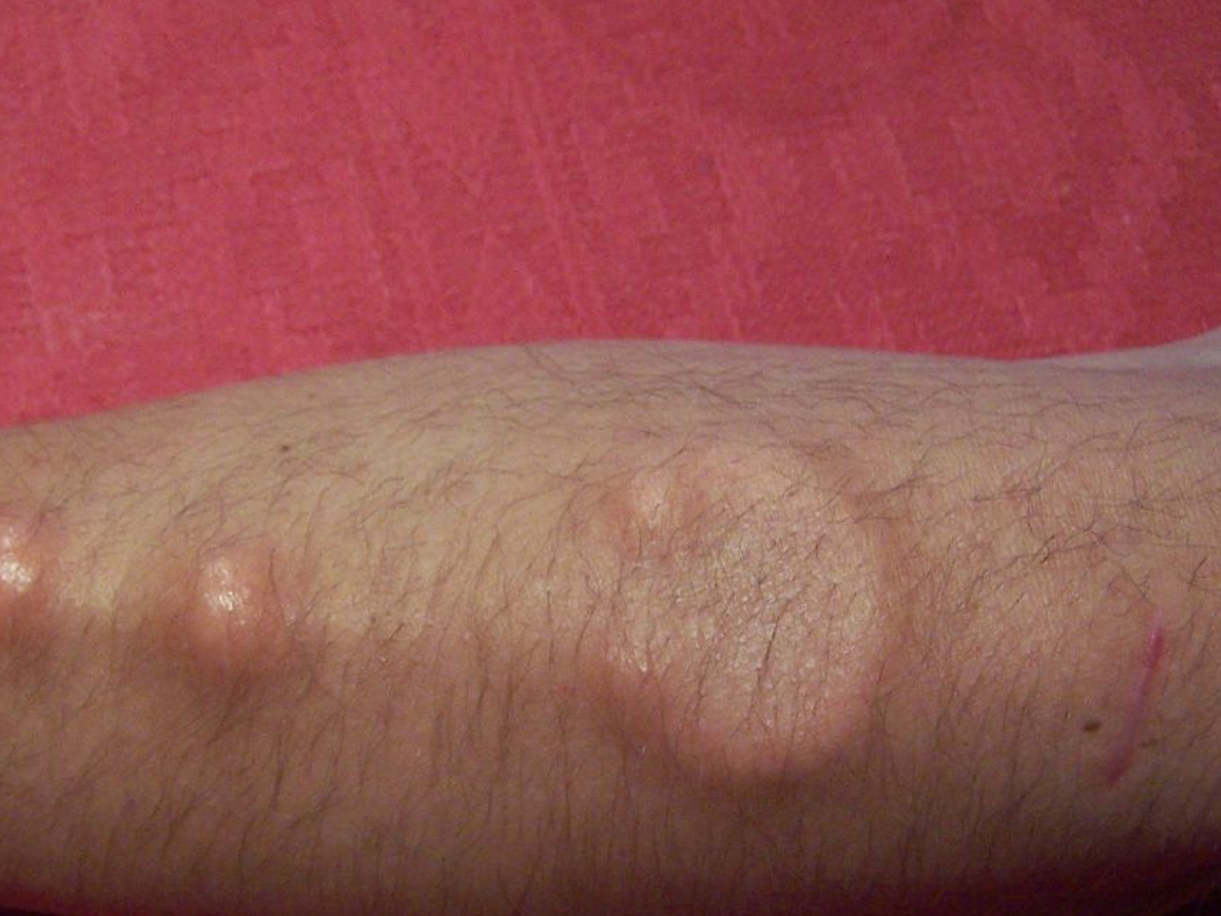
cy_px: 661
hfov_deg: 33.6
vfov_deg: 25.4
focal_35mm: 57
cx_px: 477
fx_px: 2011
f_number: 2.8
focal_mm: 6.3
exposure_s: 1/20
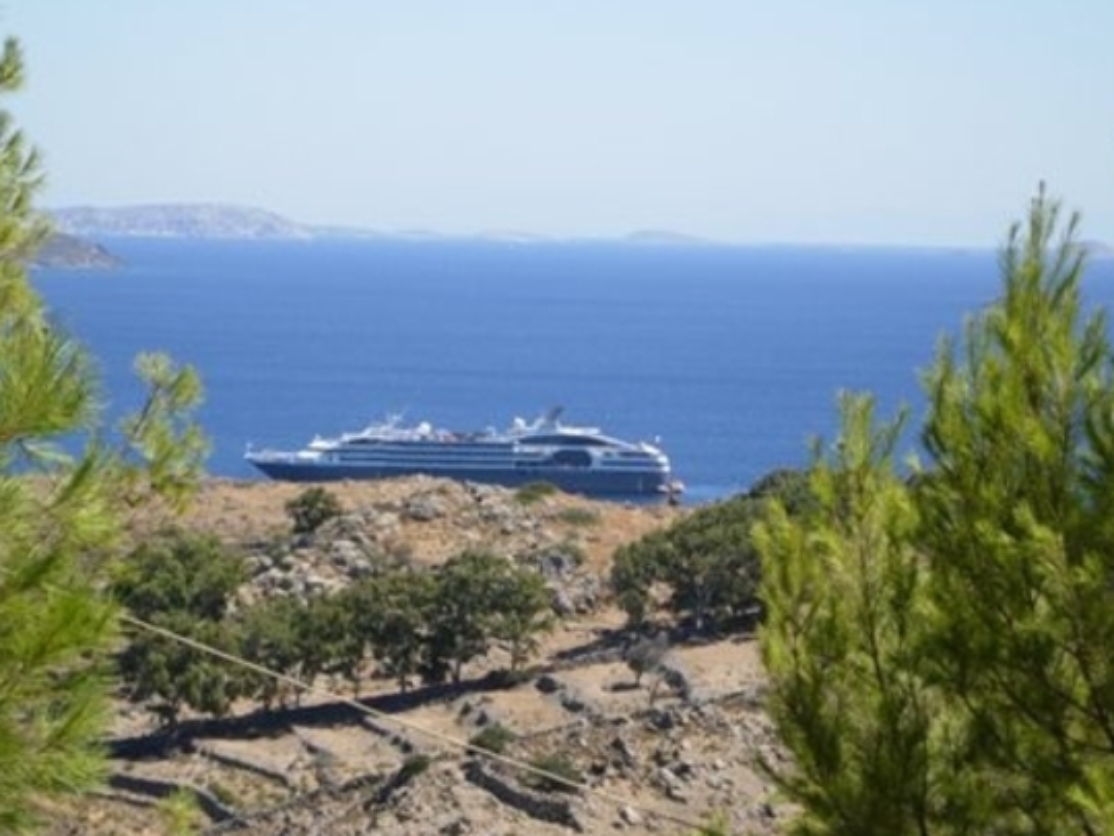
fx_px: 4505
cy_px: 411
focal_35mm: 140
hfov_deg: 14.1
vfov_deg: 10.6
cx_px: 576
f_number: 5.8
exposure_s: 1/264
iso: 50
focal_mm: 26.3
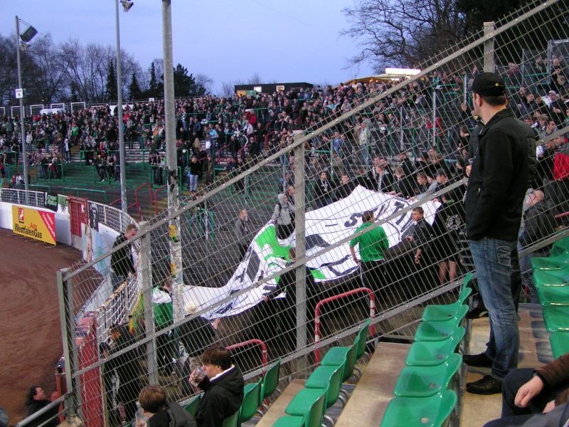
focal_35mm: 38
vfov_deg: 37.7
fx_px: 625
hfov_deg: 49.0
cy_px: 214
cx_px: 284
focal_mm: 5.8
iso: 200
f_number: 2.8
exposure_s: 1/25
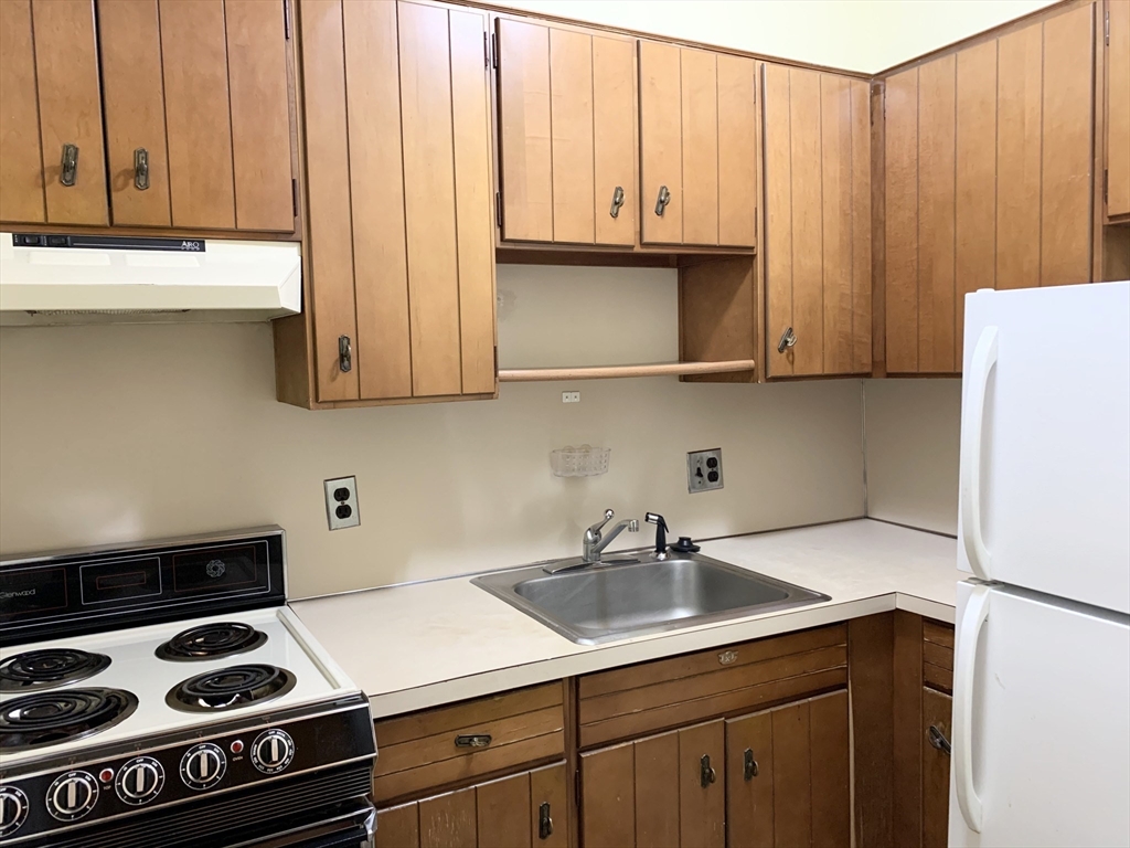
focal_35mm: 26
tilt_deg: -4.3
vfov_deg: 53.1
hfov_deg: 67.3
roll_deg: +1.9
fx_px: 849
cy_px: 424
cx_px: 565
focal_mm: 4.25
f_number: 1.8
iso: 320
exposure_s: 1/60
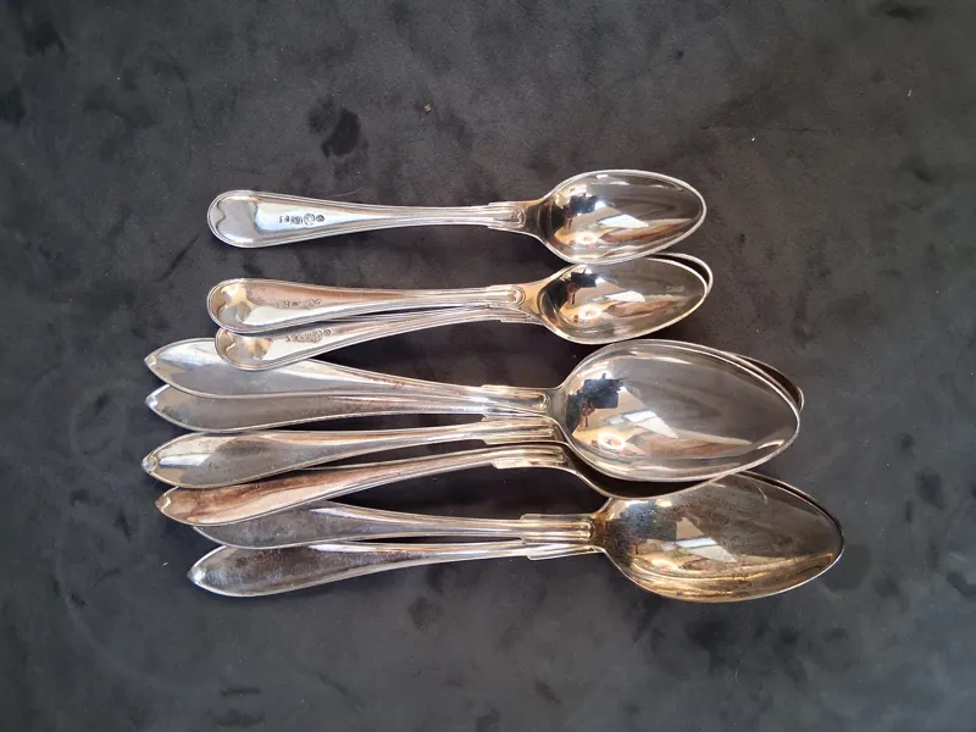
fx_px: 733
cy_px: 366
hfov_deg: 67.3
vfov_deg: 53.1
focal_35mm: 26
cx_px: 488
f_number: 1.8
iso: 500
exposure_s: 1/100
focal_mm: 3.98
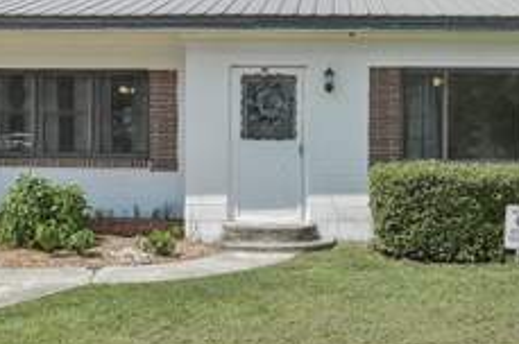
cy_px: 145
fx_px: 705
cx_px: 313
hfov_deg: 40.2
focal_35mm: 49
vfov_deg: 27.4
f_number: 8
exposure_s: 1/250
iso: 100
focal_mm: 14
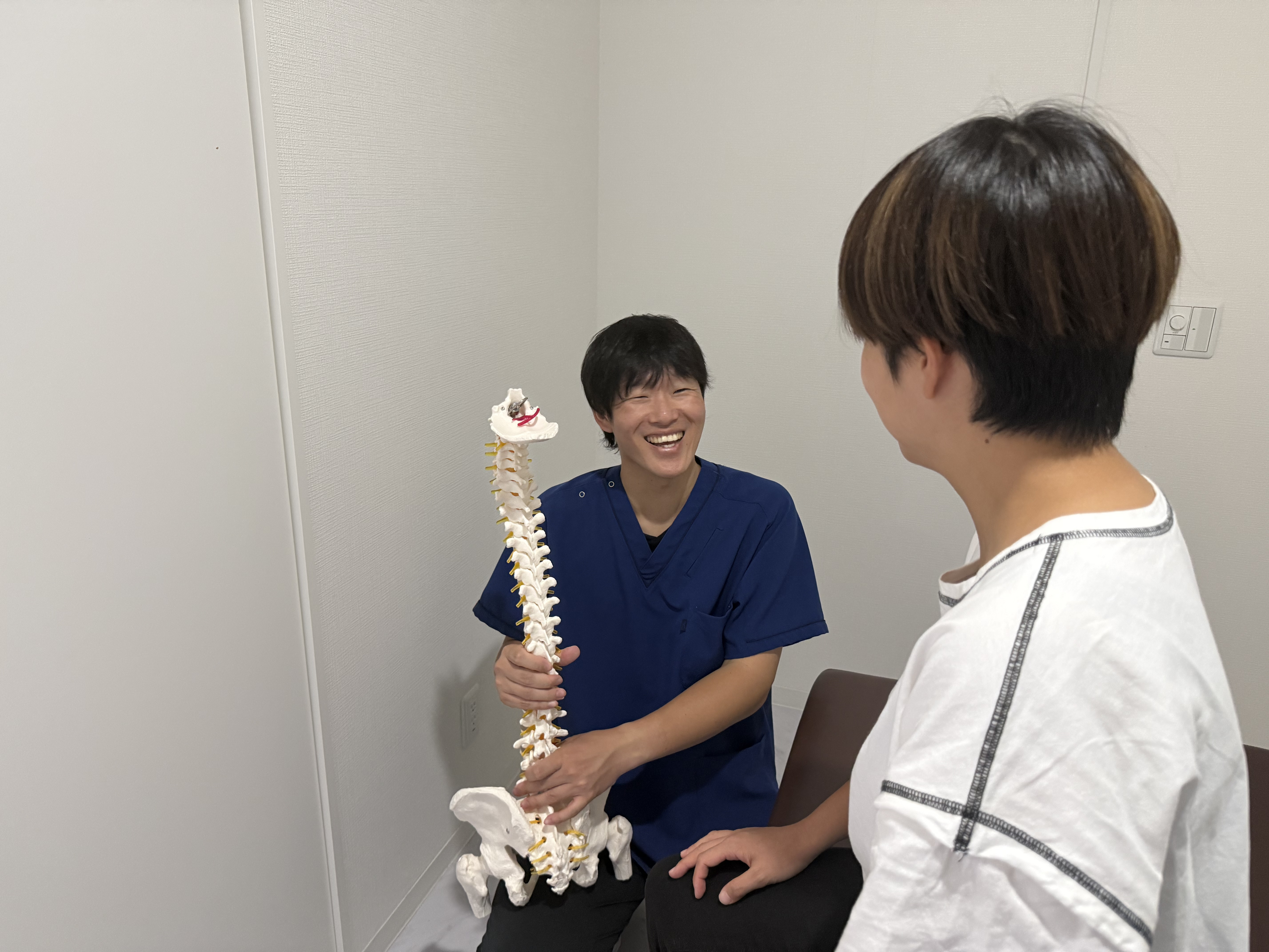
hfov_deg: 71.6
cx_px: 634
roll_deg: -0.9
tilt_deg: -16.6
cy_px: 476
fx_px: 880
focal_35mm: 24
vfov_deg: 56.8
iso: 400
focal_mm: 6.76
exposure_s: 1/60
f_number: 1.78
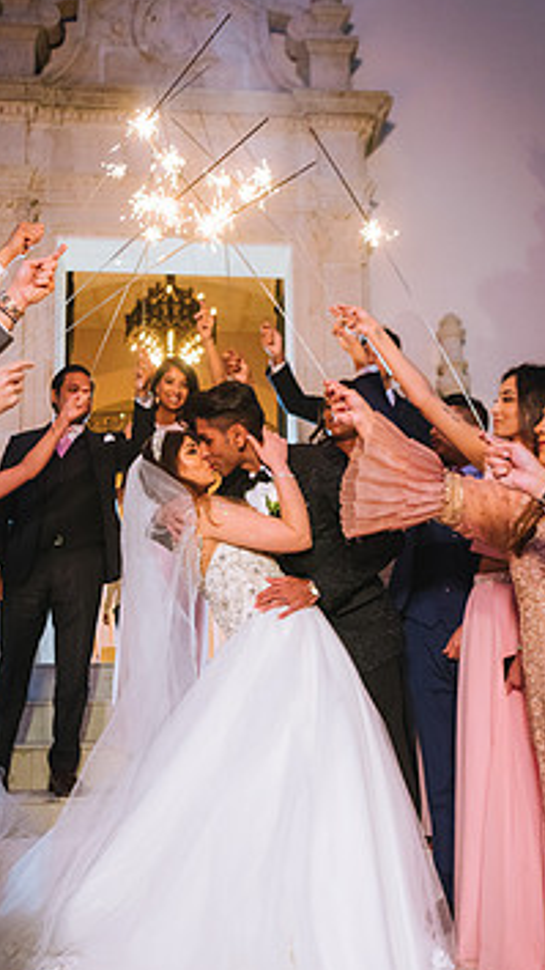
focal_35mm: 32
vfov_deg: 60.6
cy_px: 573
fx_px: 823
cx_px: 244
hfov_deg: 36.6
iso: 1600
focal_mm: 24
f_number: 2.8
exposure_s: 1/125
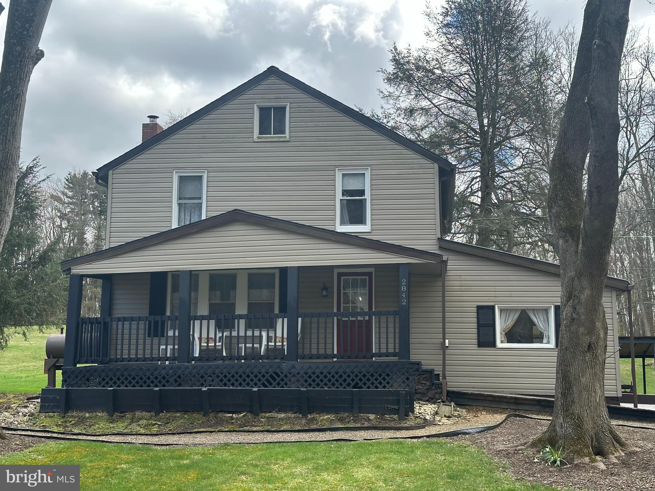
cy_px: 246
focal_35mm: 48
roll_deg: -0.6
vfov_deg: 30.3
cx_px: 328
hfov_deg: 39.7
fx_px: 908
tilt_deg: +9.2
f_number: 1.78
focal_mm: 6.86
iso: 64
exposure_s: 1/1085
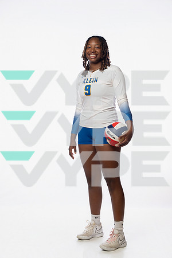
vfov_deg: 28.8
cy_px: 129
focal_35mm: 70
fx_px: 502
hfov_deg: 19.5
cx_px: 86
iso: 640
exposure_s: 1/250
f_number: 5.6
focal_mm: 70
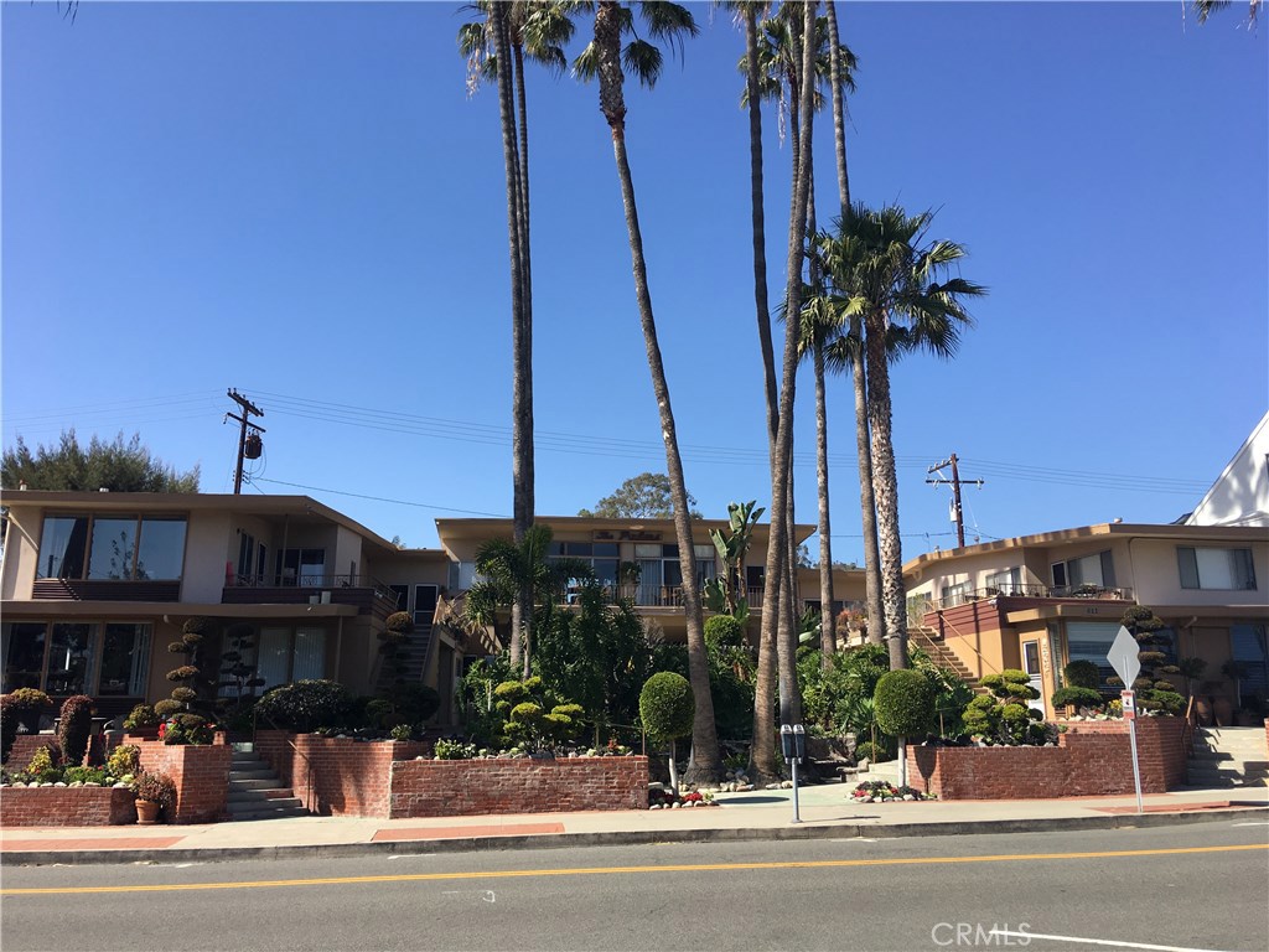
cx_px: 634
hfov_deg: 61.7
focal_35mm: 29
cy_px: 476
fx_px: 1063
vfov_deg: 48.2
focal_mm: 4.15
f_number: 2.2
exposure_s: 1/1068
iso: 25
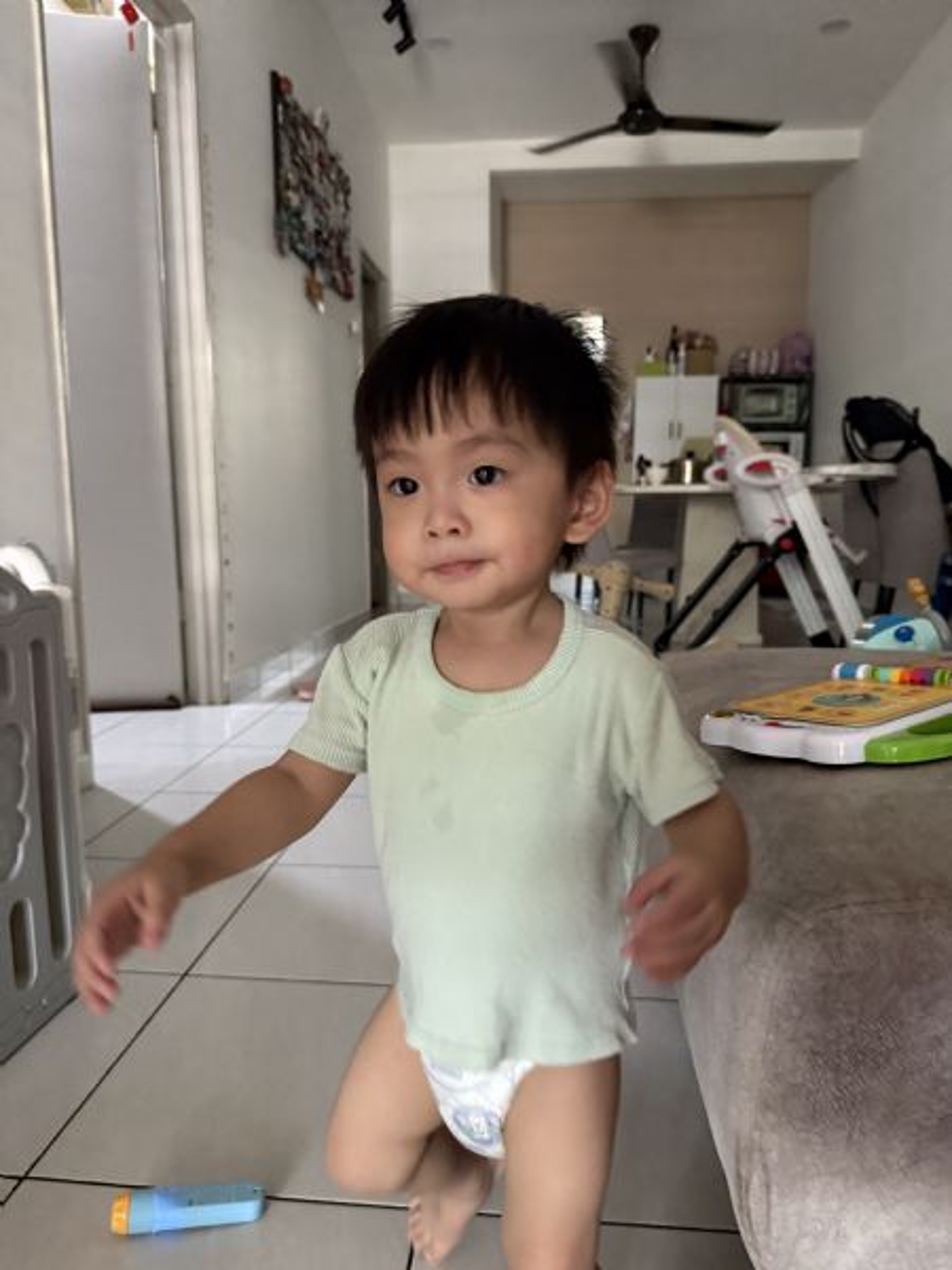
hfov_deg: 56.8
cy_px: 635
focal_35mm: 24
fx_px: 880
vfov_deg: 71.6
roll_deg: -1.7
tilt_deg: -7.0
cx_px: 476
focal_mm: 6.76
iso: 500
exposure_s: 1/60
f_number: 1.78
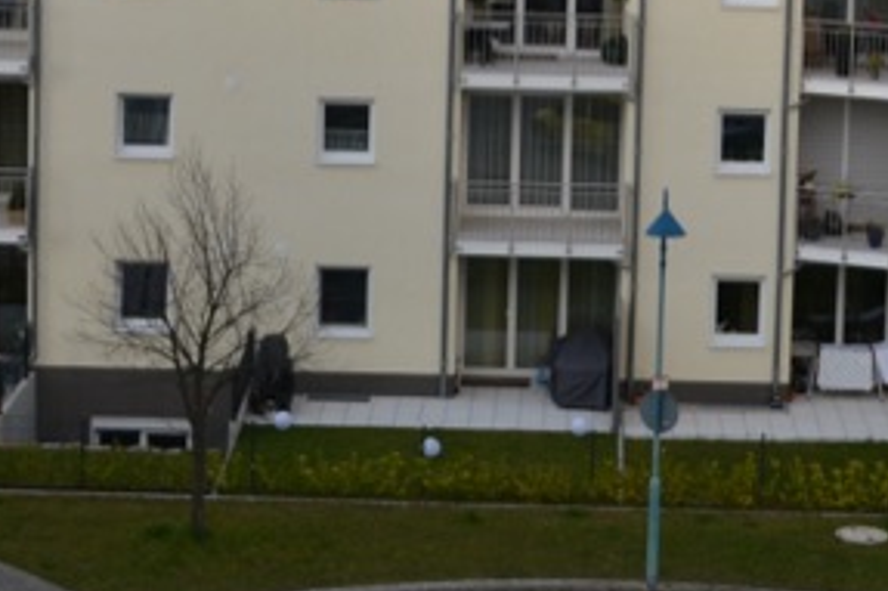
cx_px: 721
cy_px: -60
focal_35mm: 117
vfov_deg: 11.5
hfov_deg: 17.3
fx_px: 2884
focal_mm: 28
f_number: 5.6
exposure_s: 1/125
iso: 160
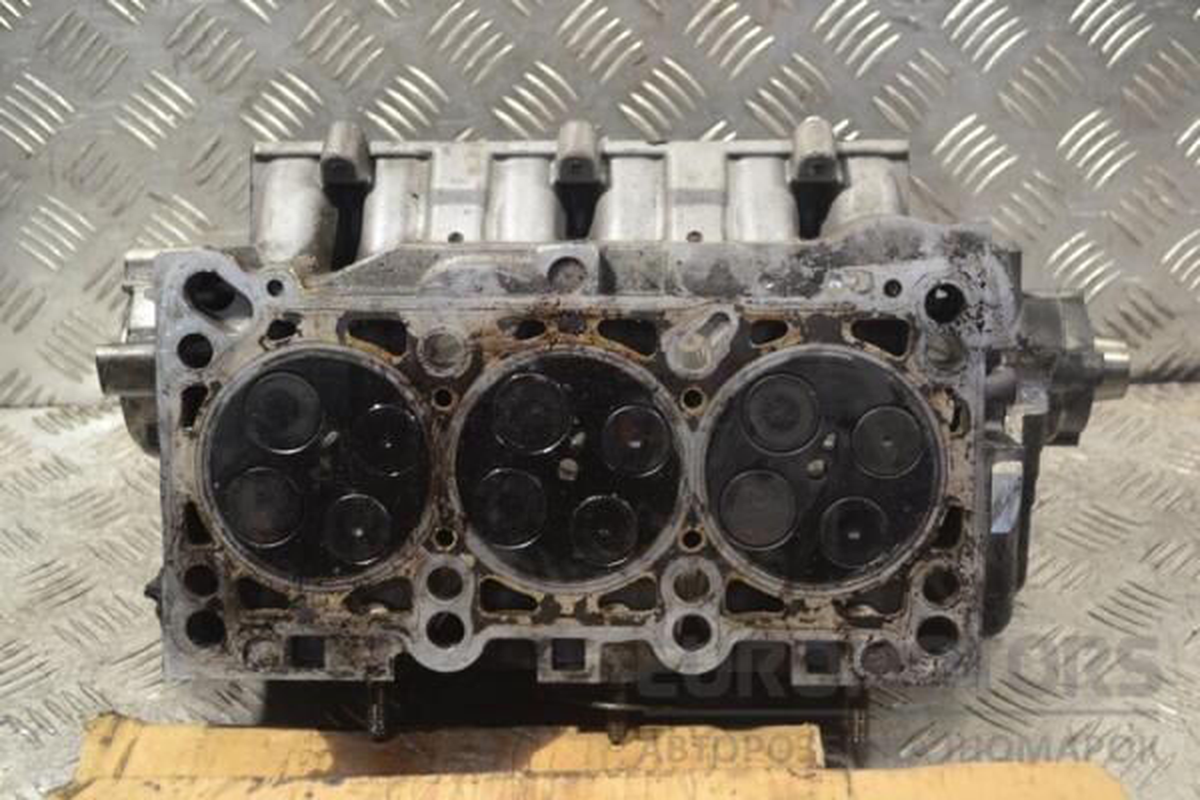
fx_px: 1600
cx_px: 600
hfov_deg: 41.1
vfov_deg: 28.1
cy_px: 400
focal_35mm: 48
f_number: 4.8
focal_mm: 32
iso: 280
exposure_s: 1/30
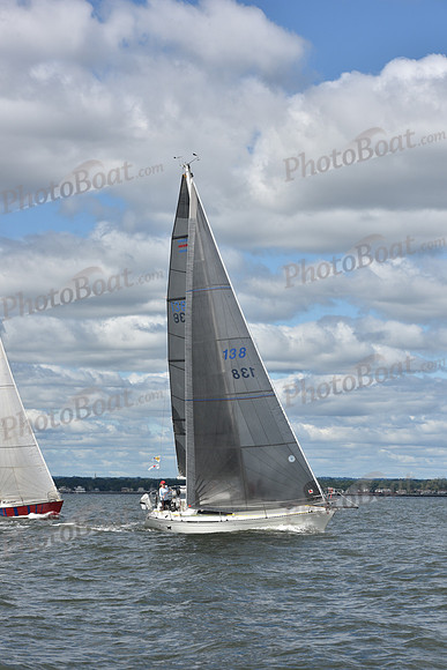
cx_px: 224
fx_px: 1898
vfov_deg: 20.0
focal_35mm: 102
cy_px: 335
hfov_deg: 13.4
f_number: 10
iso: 250
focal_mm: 102
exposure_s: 1/800
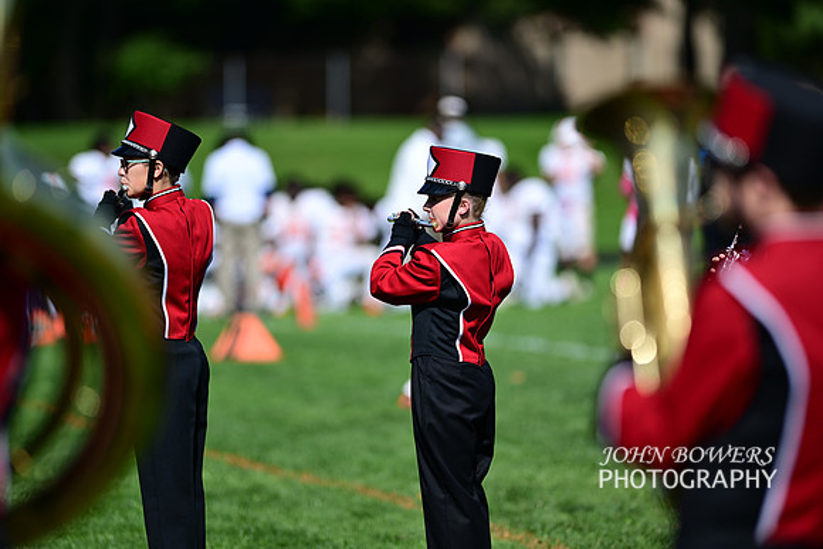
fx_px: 6860
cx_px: 412
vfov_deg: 4.6
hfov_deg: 6.9
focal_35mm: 300
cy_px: 274
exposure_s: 1/1600
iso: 64
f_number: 2.8
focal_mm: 300
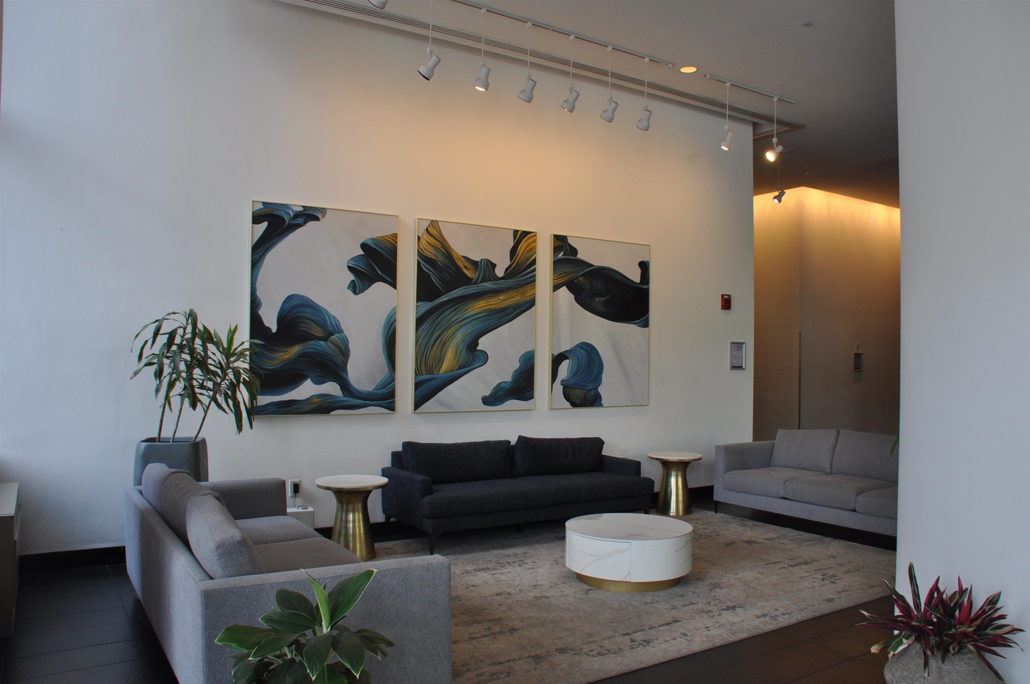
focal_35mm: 27
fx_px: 772
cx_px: 515
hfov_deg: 67.4
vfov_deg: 47.8
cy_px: 342
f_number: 7.1
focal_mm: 18
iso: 640
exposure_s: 1/50
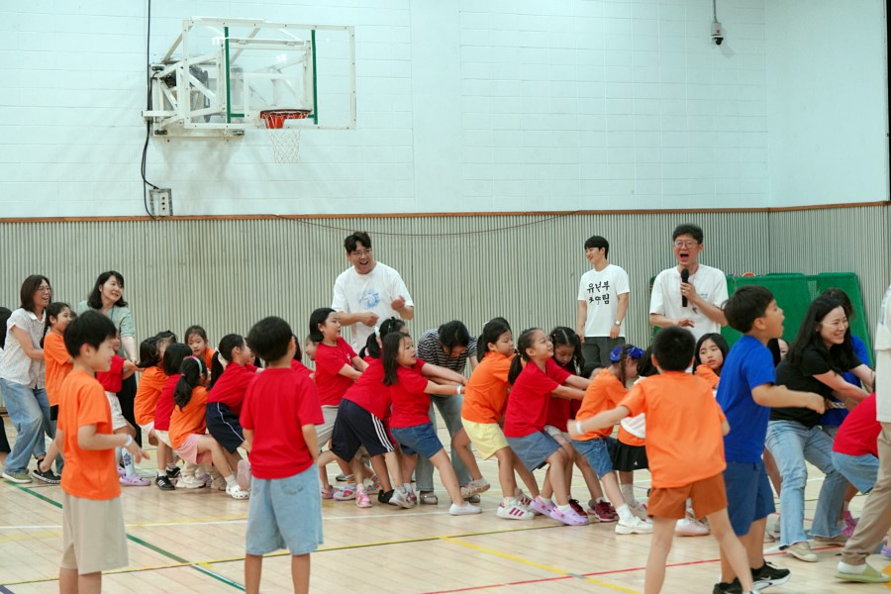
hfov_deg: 28.8
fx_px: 1732
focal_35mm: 70
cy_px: 297
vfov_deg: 19.5
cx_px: 446
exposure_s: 1/160
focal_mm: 70
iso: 1250
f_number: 4
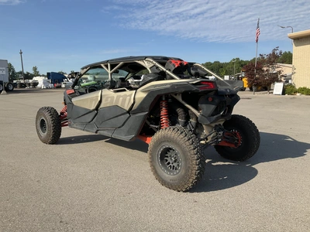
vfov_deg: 48.2
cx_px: 155
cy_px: 116
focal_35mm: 29
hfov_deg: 61.7
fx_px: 260
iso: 25
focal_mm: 3
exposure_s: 1/1675
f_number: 1.8
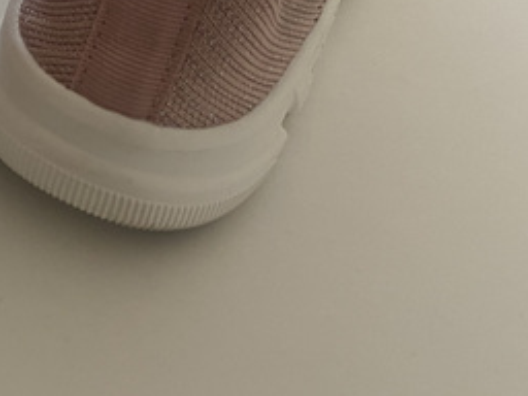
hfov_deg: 28.5
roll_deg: -3.5
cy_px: 4
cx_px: -68
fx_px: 930
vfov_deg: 23.1
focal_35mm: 61
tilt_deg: -44.6
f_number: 1.8
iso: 125
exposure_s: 1/83
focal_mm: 4.25
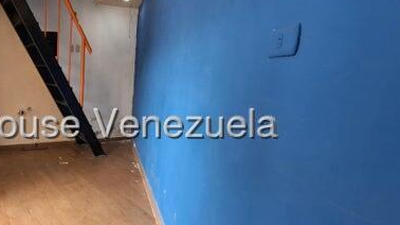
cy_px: 123
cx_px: 75
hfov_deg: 68.4
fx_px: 254
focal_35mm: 24
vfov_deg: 47.5
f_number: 2.2
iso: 50
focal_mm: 1.74
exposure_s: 1/50
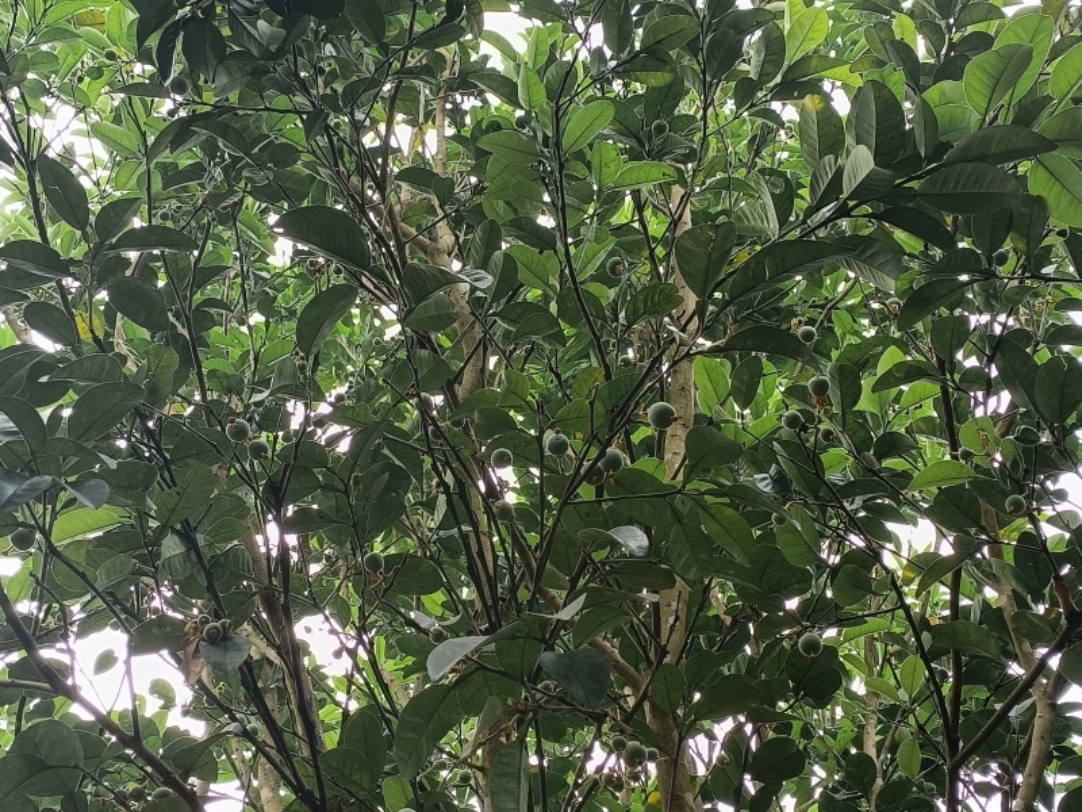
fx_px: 1469
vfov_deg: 30.9
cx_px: 541
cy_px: 406
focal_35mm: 47
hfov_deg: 40.4
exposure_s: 1/100
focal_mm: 4.7
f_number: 1.7
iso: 155
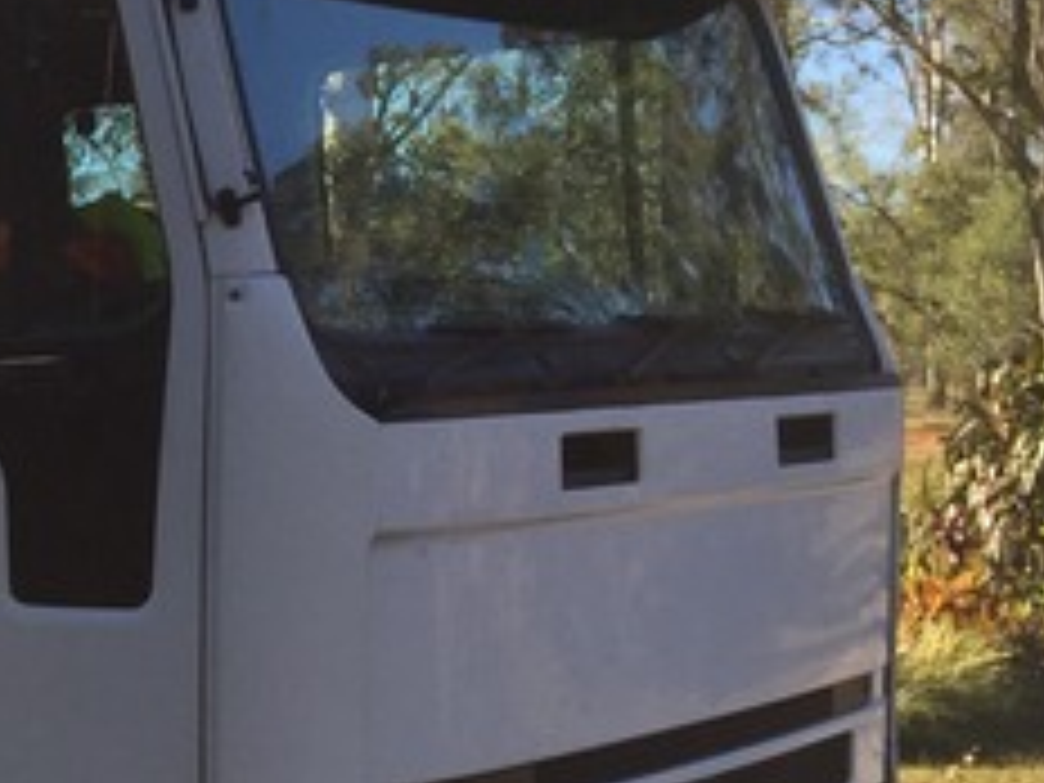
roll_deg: +1.8
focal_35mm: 100
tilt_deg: -4.1
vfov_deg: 14.6
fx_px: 3016
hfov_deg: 17.2
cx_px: -652
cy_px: 774
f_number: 2.2
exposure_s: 1/719
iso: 32
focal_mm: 4.15
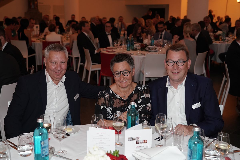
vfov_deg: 29.2
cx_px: 120
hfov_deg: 42.7
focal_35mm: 46
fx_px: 307
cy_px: 80
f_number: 4.5
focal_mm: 46
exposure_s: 1/60
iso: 1600
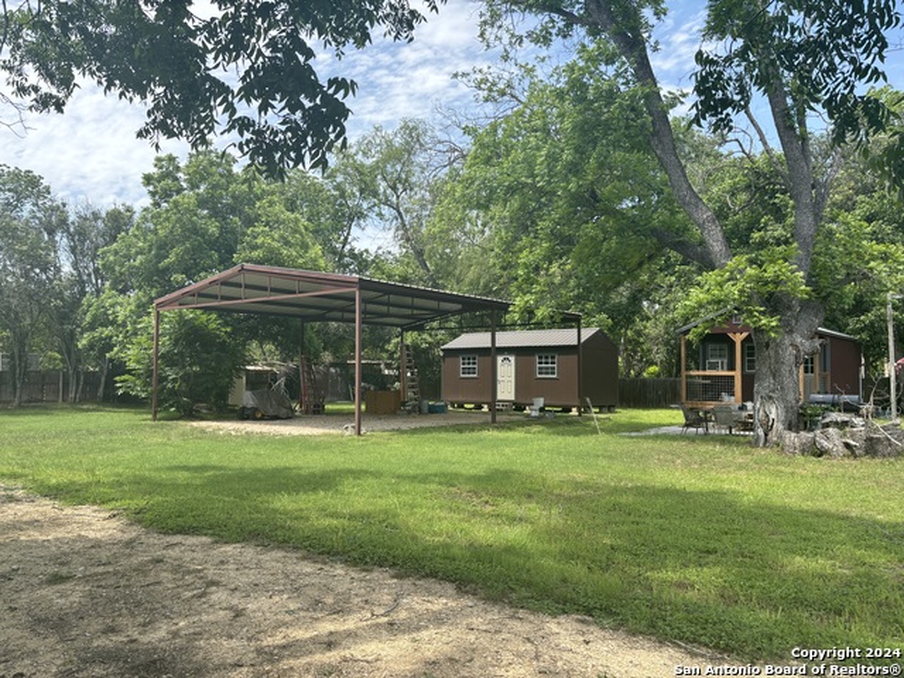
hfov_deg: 67.3
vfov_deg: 53.1
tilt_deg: +2.6
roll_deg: -1.0
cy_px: 339
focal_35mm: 26
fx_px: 679
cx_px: 452
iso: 50
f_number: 1.6
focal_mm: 5.96
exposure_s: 1/1152
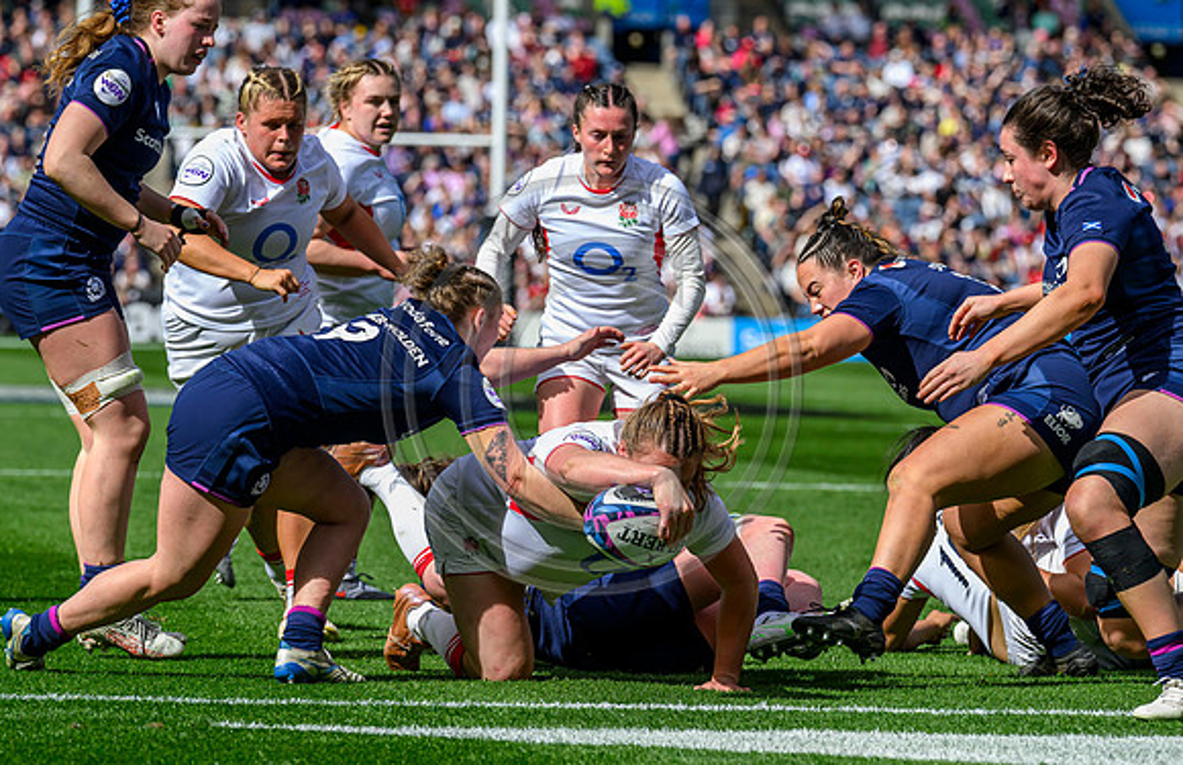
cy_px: 469
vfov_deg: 5.0
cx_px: 602
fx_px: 8725
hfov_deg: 7.8
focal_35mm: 268
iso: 800
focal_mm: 200
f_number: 5.6
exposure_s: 1/3200
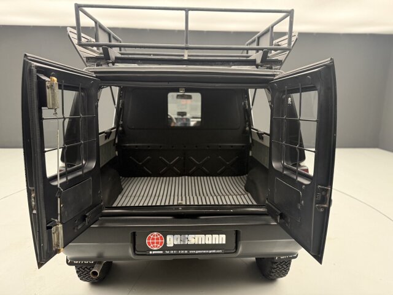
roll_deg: -0.5
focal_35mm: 24
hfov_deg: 71.6
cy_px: 148
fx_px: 272
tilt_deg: -11.8
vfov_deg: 56.8
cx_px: 196
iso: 320
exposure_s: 1/49
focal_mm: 6.76
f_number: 1.78
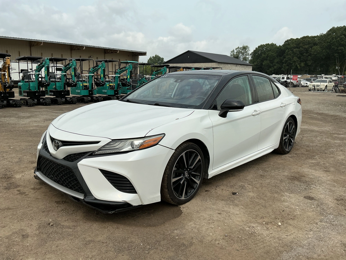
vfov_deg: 49.7
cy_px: 130
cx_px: 173
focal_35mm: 28
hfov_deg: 63.4
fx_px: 280
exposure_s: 1/2320
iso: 25
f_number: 1.8
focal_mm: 3
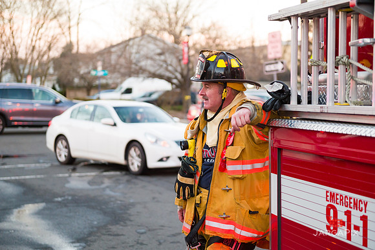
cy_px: 125
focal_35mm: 70
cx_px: 188
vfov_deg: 19.4
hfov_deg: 28.9
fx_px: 729
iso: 2000
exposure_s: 1/250
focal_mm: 70
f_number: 3.2
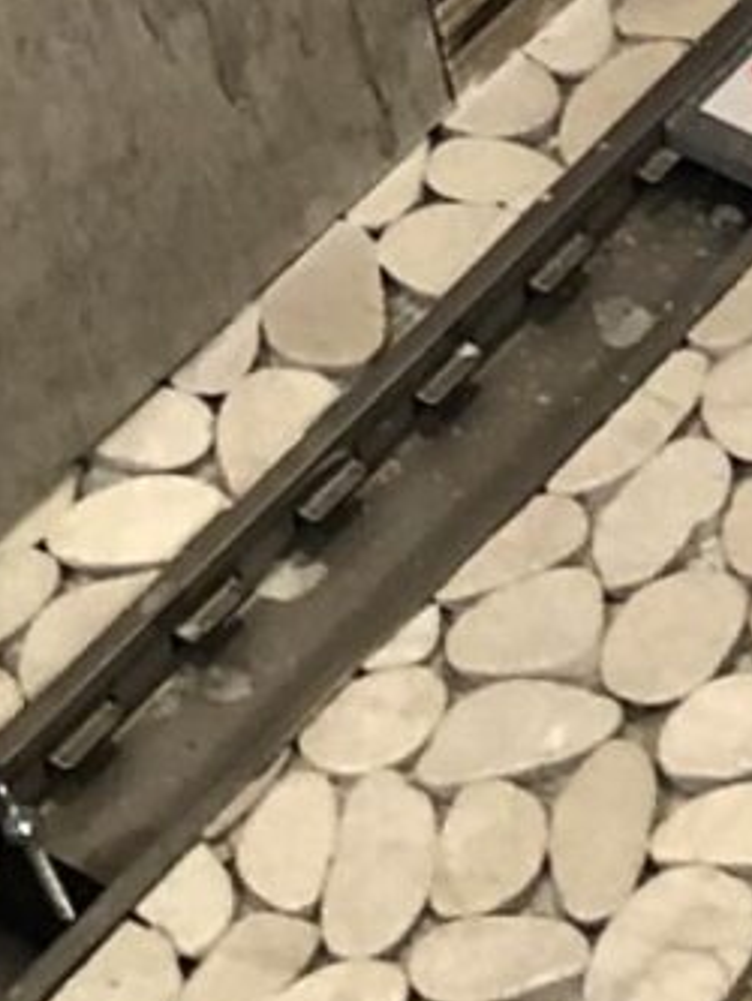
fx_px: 6224
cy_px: -1503
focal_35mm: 215
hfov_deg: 6.7
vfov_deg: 8.3
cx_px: 1603
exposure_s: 1/17
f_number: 1.8
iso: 40
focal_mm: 4
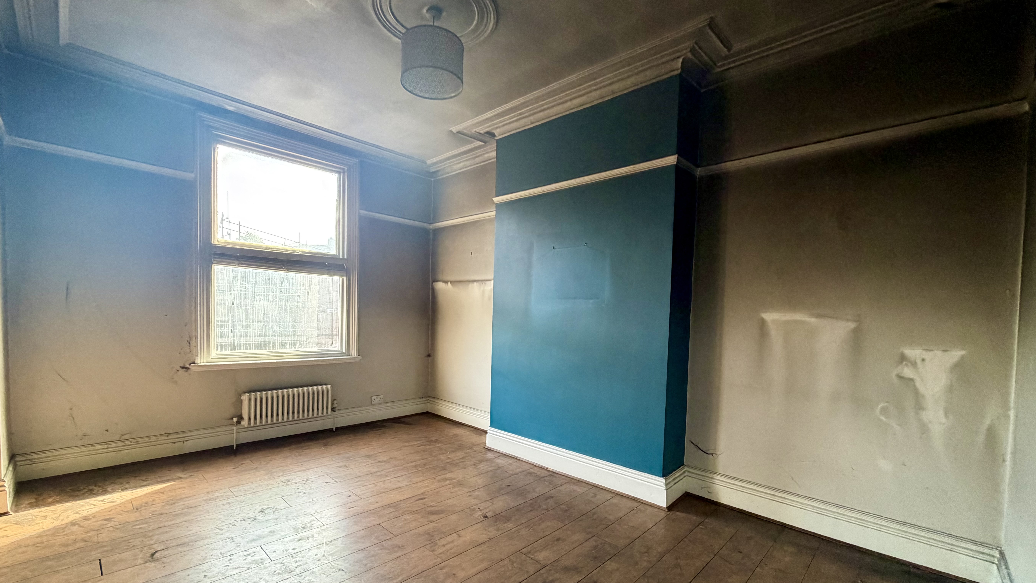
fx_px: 440
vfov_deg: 66.9
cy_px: 326
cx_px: 505
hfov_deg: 99.3
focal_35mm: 16
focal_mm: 2.22
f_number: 2.2
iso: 320
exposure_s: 1/83
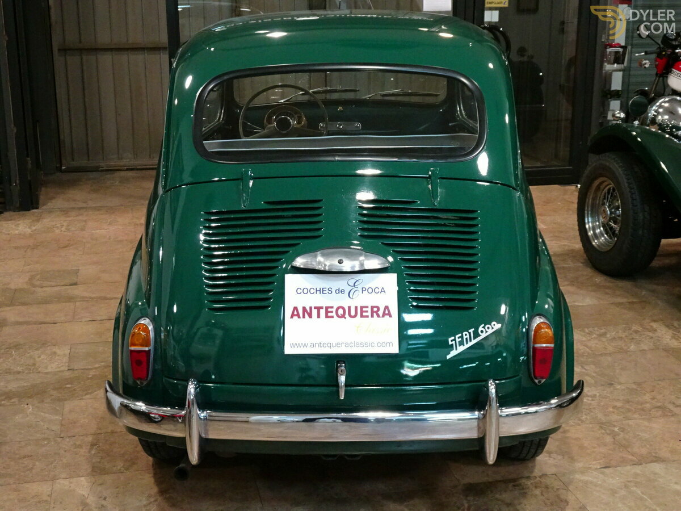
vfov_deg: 31.5
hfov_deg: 41.2
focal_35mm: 46
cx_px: 340
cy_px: 256
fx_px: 905
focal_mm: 7.87
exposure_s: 1/20
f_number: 4.5
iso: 800
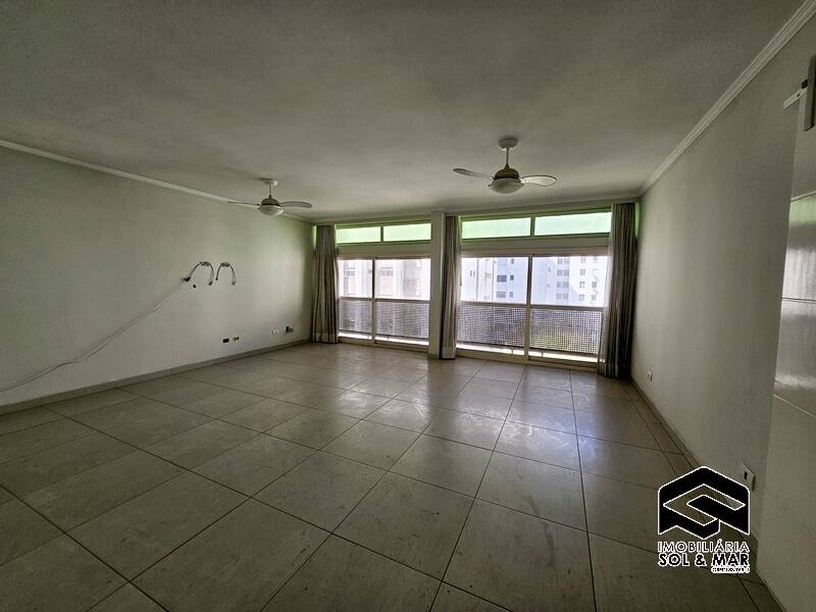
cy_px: 306
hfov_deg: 106.2
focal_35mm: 13
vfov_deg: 89.9
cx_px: 408
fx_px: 306
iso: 40
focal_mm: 1.7
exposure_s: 1/120
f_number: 2.2
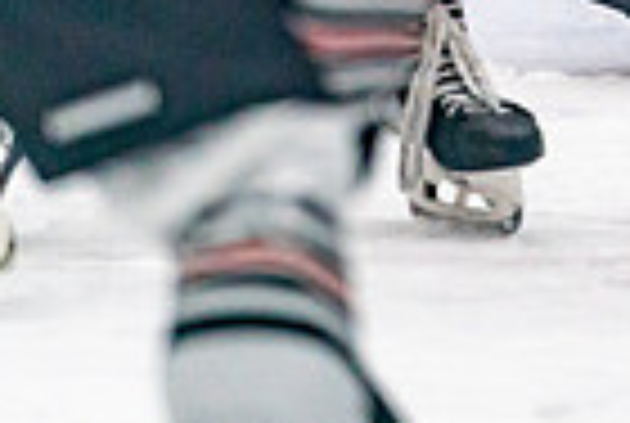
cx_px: 951
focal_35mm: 889
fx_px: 15591
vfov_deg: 1.6
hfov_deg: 2.3
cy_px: -442
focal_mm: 200
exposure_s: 1/1250
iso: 3200
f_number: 2.8
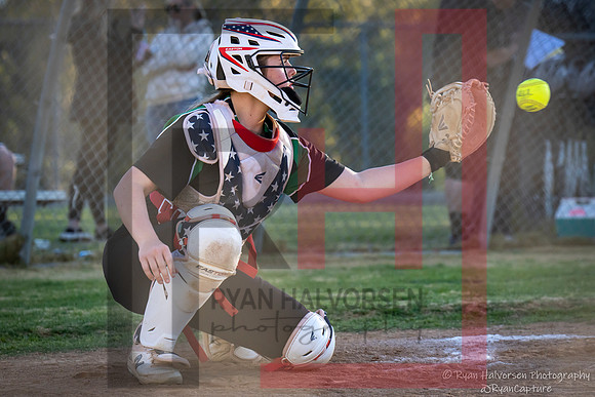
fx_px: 3117
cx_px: 413
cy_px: 145
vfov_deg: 7.3
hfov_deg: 10.9
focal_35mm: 189
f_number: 4.5
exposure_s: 1/2500
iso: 1000
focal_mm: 134
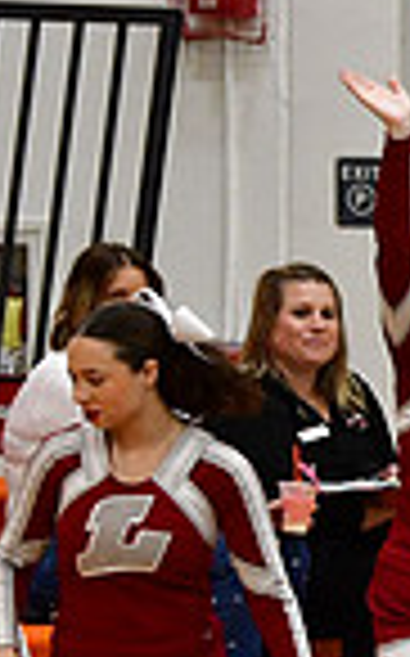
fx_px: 12611
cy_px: 556
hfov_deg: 1.8
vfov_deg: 3.0
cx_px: 1280
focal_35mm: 704
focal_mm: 116
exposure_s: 1/500
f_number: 4
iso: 4000
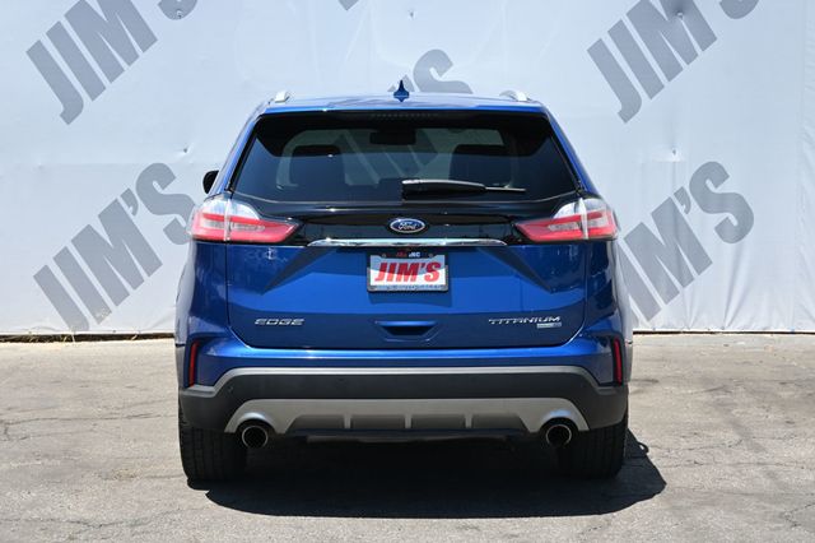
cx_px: 408
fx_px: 1527
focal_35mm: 68
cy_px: 272
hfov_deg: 29.9
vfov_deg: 20.1
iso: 220
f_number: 6
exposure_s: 1/250
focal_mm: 45
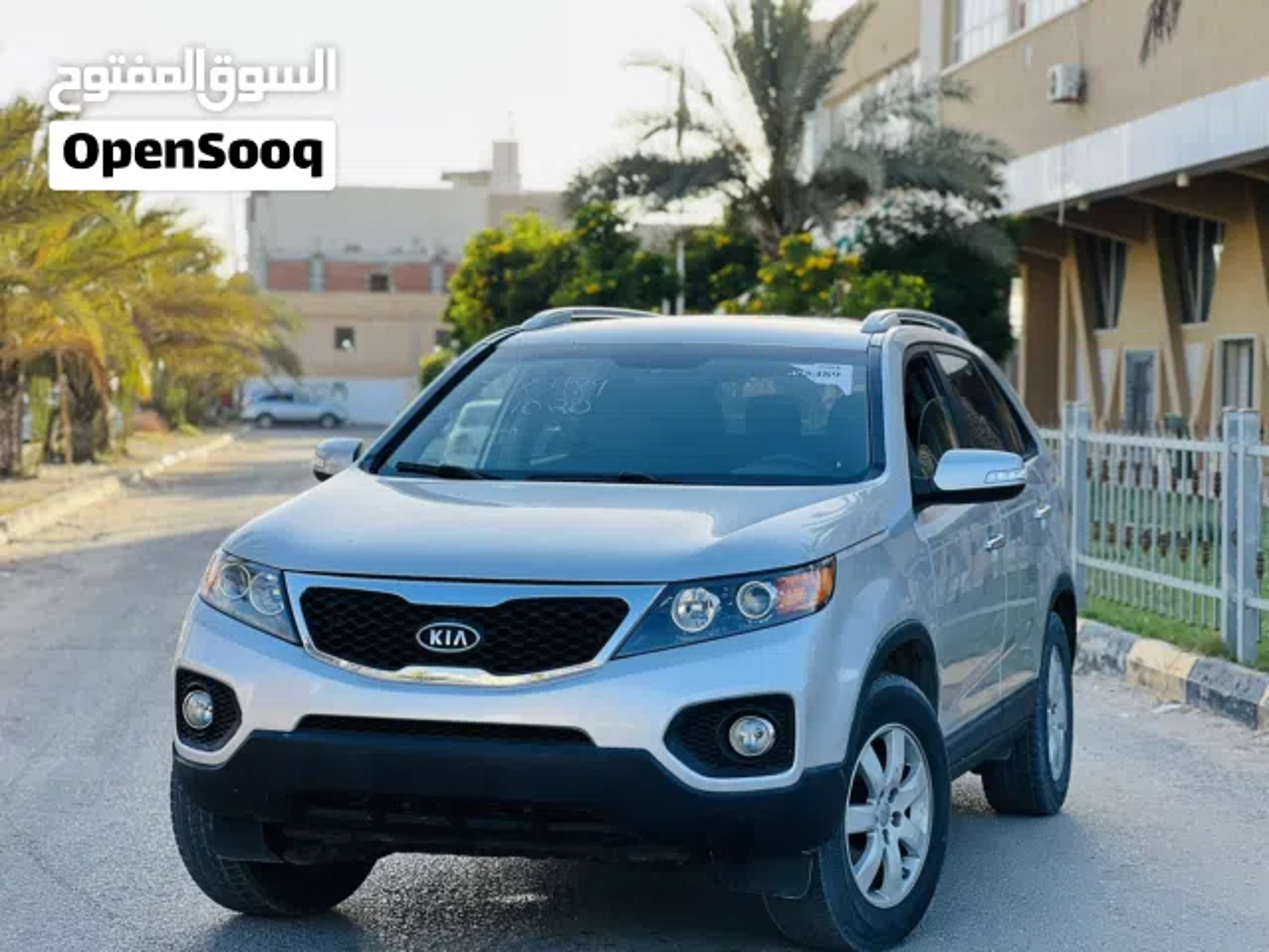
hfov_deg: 25.3
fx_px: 2823
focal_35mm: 77
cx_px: 634
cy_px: 476
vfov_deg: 19.1
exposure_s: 1/162
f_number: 2.8
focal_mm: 9
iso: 25
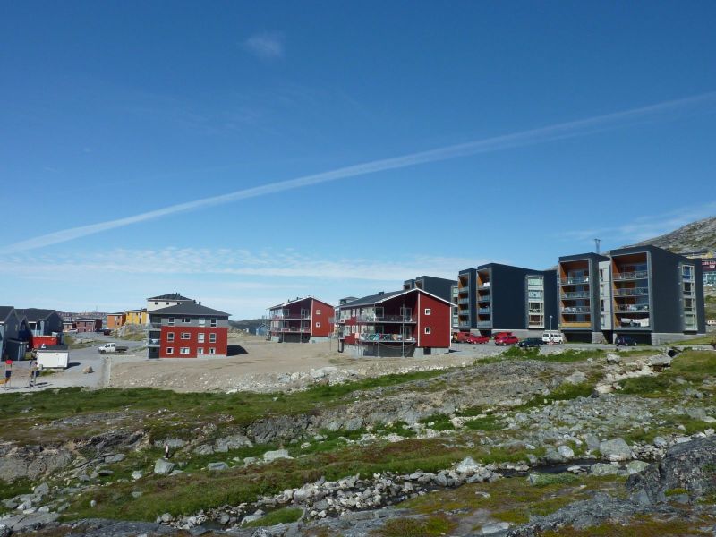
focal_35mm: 25
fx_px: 517
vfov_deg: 54.9
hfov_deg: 69.4
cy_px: 268
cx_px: 358
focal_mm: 4.1
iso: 80
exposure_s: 1/640
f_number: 5.6
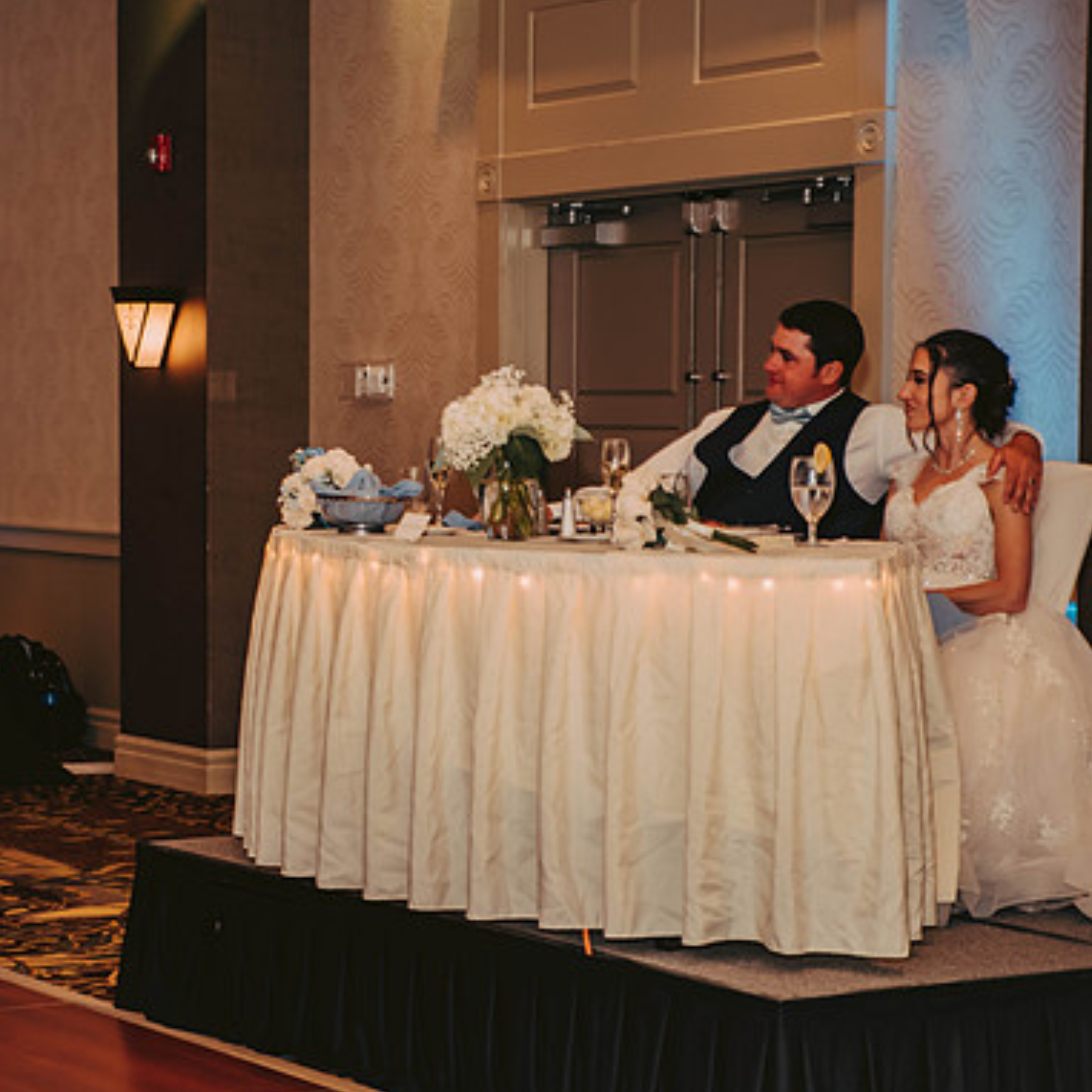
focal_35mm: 97
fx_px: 3462
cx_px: 321
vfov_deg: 17.9
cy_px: 543
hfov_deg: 17.9
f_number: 2.8
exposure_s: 1/60
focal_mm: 75
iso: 500
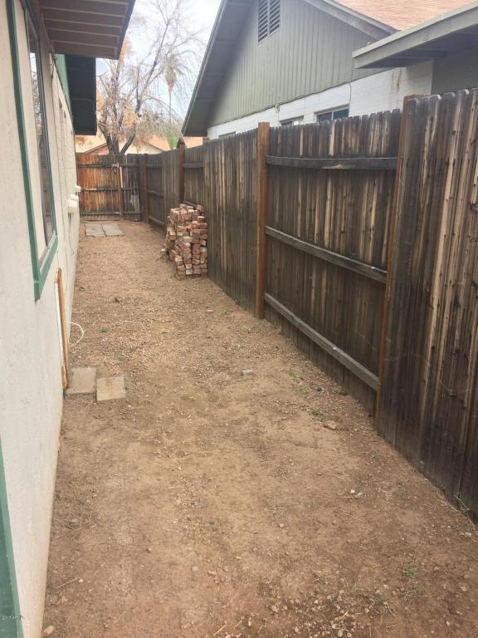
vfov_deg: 61.7
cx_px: 239
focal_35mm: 29
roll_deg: +1.1
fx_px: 534
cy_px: 319
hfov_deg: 48.2
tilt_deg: -16.0
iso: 32
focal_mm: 4.15
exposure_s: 1/436
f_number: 2.2
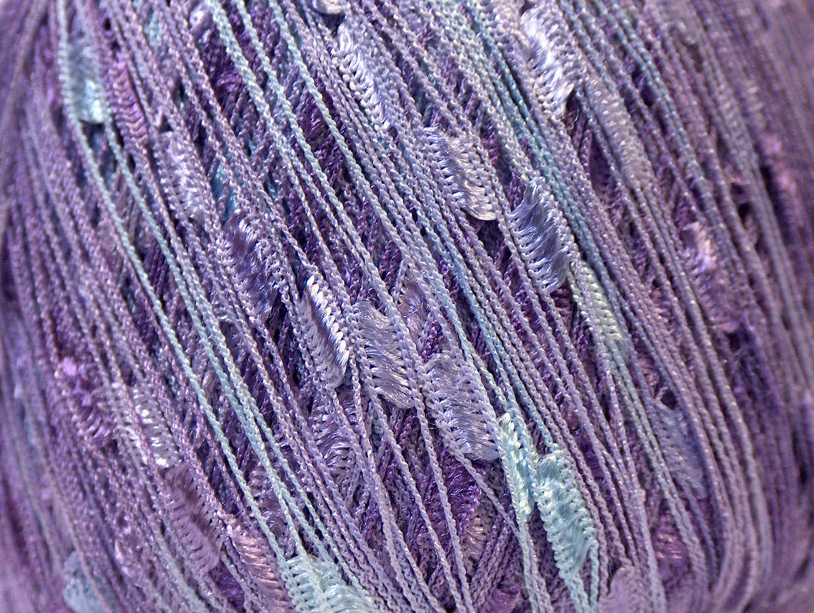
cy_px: 306
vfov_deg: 15.0
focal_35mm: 99
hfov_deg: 19.8
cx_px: 407
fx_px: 2331
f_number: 2.9
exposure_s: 1/19.1
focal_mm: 20.29
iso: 200
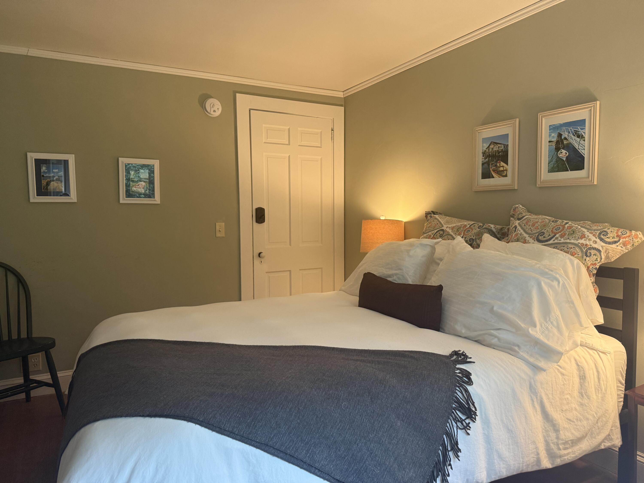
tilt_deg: -3.7
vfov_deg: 56.8
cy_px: 242
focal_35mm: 24
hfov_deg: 71.6
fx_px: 446
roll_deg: +0.4
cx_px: 322
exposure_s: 1/60
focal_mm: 6.76
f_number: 1.78
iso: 250
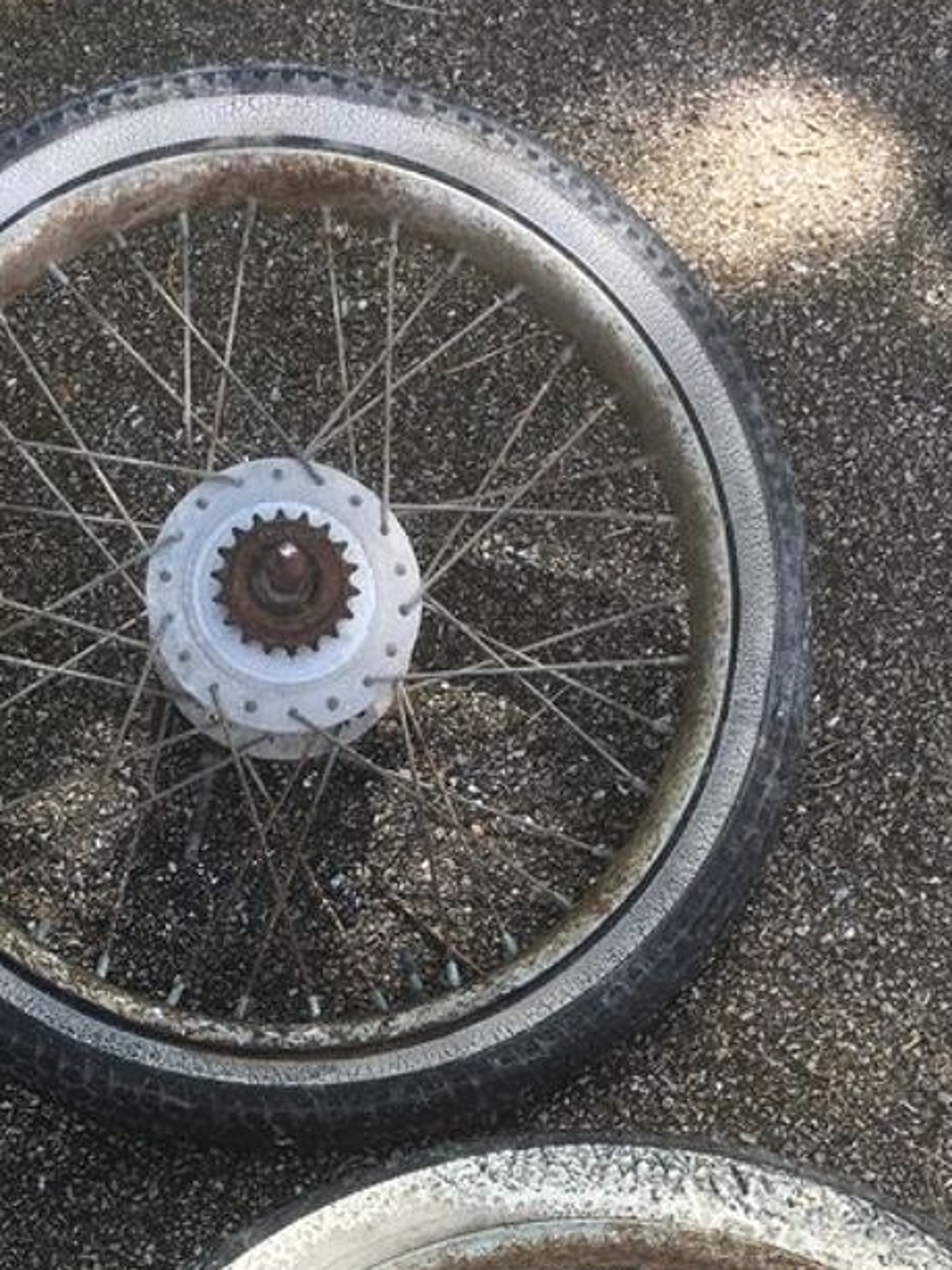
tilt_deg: -66.5
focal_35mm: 63
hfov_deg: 23.2
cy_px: 1252
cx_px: 406
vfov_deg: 28.9
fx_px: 2312
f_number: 2.2
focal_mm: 4.15
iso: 32
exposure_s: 1/100
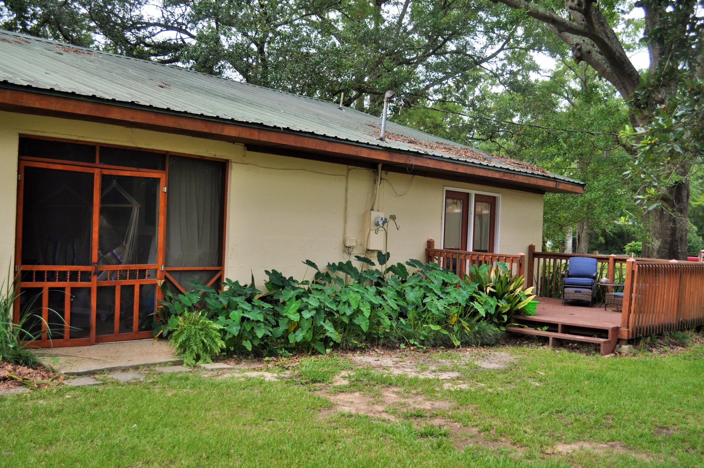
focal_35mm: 36
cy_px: 234
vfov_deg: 36.8
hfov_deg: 53.2
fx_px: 703
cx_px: 352
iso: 320
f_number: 4
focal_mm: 24
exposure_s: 1/500
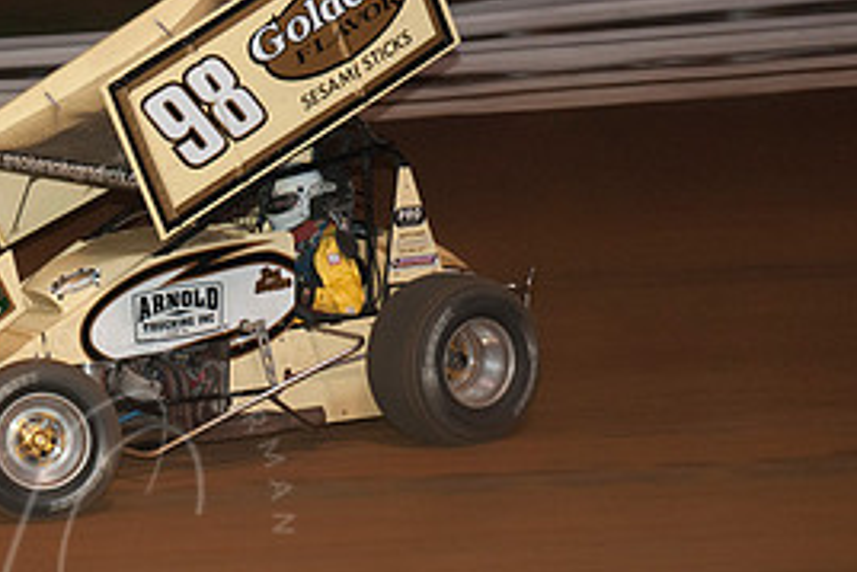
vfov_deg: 9.6
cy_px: 220
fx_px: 3406
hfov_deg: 14.2
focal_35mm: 143
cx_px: 99
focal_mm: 44
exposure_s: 1/125
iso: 250
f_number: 4.2
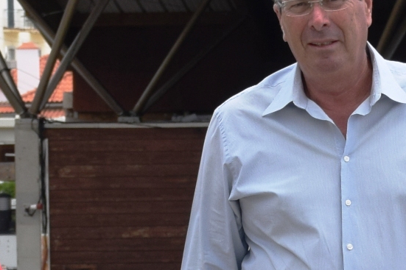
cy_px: 415
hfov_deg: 5.6
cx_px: 521
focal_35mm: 368
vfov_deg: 3.7
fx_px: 4146
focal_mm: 45
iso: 200
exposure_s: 1/320
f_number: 9
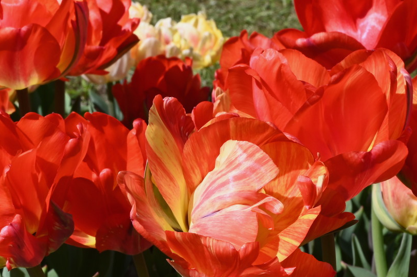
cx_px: 104
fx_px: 1342
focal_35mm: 116
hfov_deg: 17.6
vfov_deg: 11.7
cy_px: 271
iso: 160
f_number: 22
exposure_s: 1/60
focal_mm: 49
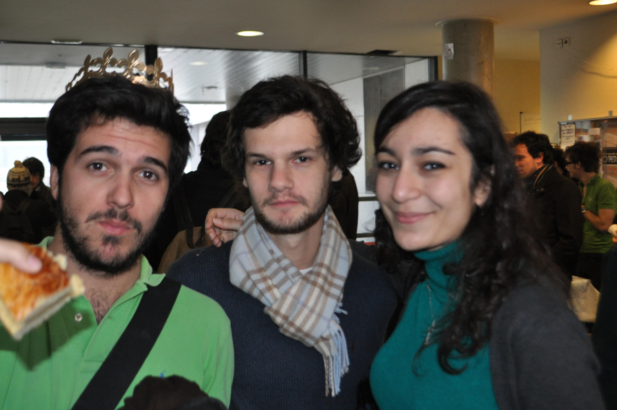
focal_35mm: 43
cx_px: 283
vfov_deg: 31.1
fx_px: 736
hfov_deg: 45.4
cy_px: 188
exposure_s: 1/60
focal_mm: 26
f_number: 4.2
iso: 800
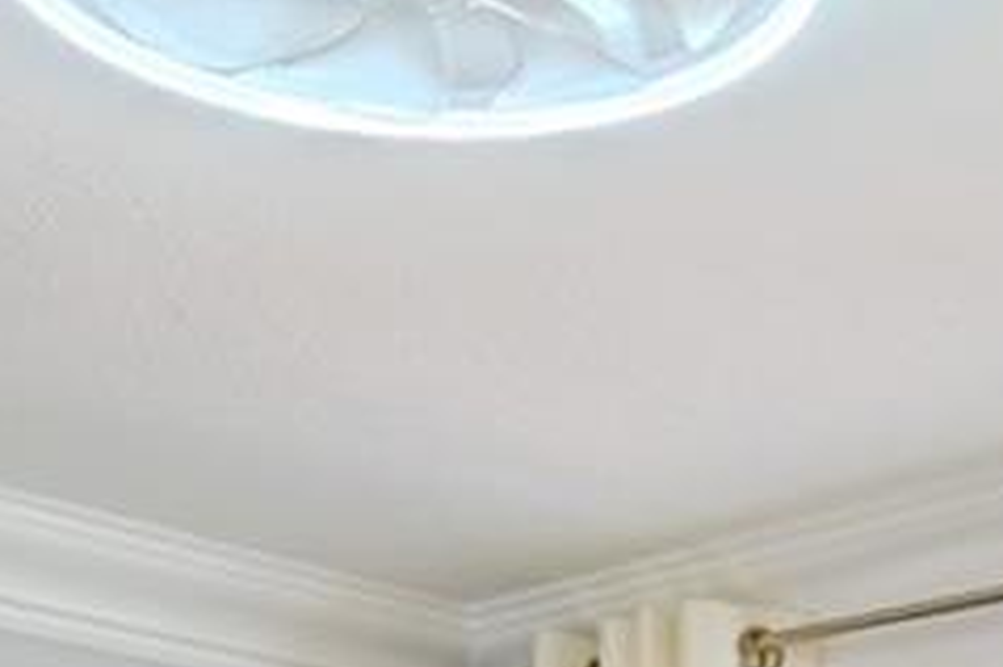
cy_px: 1561
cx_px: 797
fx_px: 2979
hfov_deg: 18.9
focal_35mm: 107
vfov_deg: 11.0
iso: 800
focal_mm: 16
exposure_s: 1/800
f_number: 8
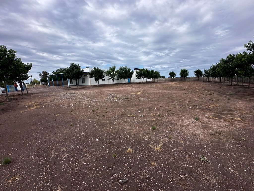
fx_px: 103
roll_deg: +2.3
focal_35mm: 14
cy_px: 96
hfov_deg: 102.1
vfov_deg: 85.7
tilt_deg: -9.0
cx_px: 127
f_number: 2.2
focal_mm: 2.22
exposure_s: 1/2304
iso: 40
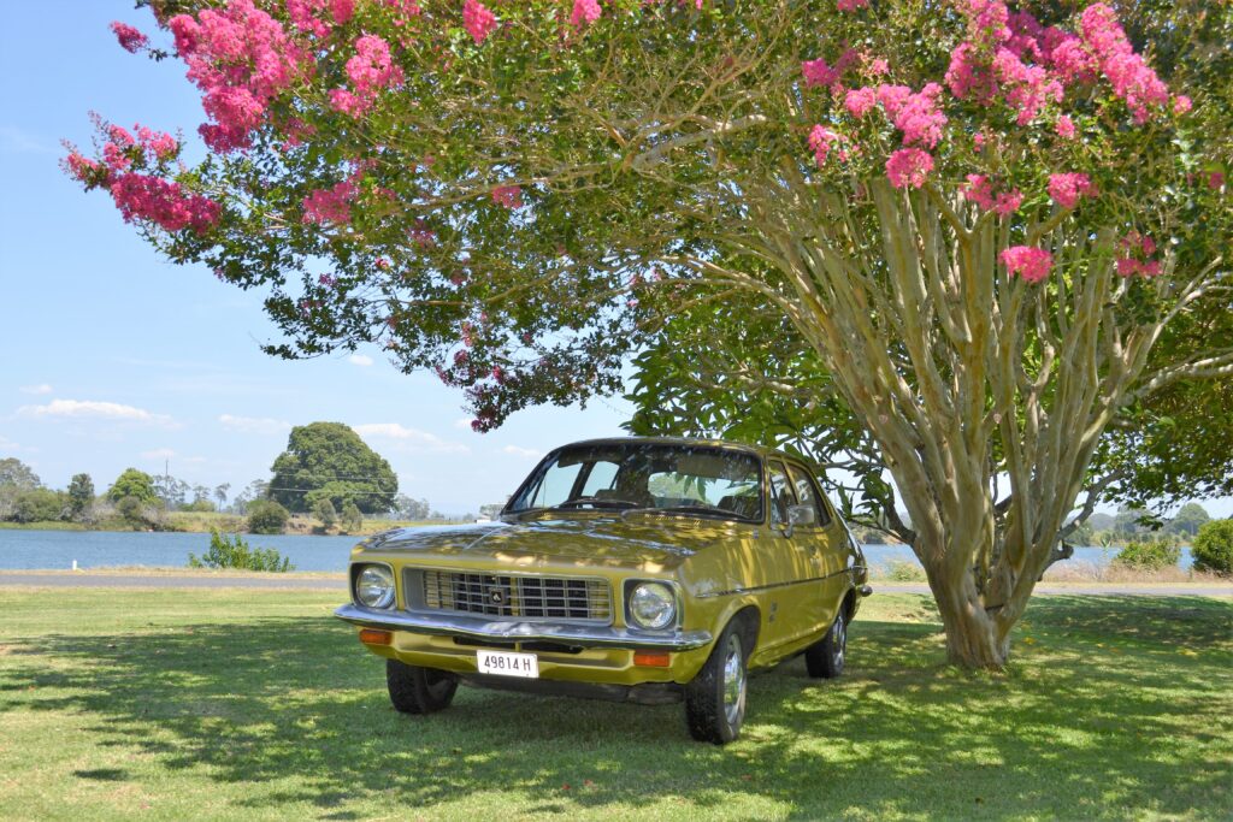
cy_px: 411
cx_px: 616
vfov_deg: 34.2
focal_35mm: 39
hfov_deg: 49.5
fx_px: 1336
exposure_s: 1/200
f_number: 6.3
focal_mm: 26
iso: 100
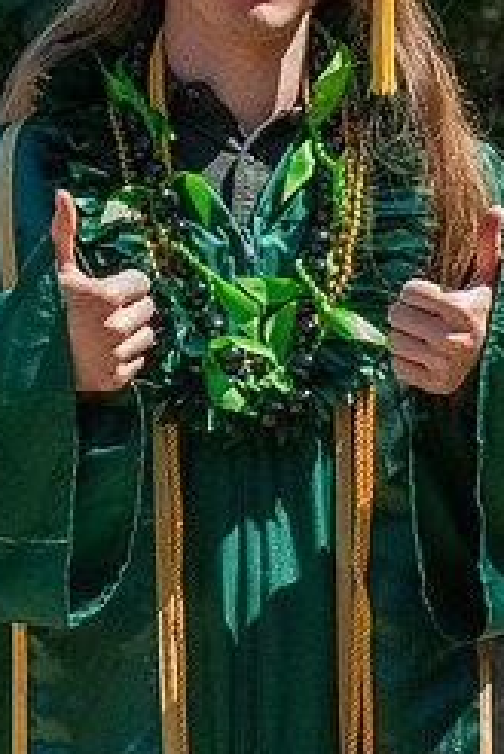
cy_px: 195
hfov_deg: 3.2
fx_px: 9163
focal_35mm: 437
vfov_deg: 4.7
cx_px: 266
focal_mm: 160
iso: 8000
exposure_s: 1/2500
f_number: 14
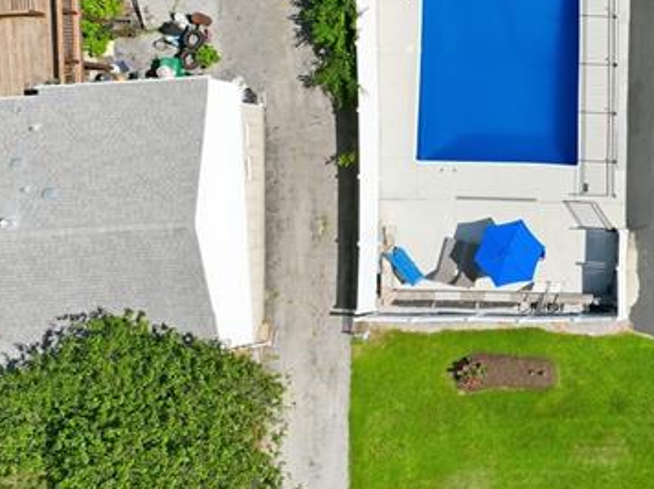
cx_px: 810
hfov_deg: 25.1
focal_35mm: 69
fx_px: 1302
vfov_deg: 21.2
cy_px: 169
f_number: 2.8
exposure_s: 1/3200
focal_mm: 12.3
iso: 160
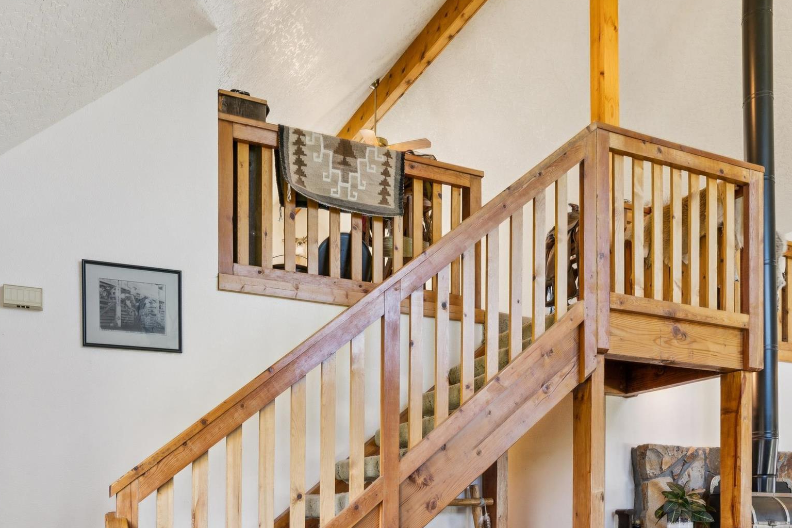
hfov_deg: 58.4
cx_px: 306
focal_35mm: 32
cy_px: 521
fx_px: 700
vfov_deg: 37.3
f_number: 13
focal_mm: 15.9
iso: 400
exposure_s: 1/8
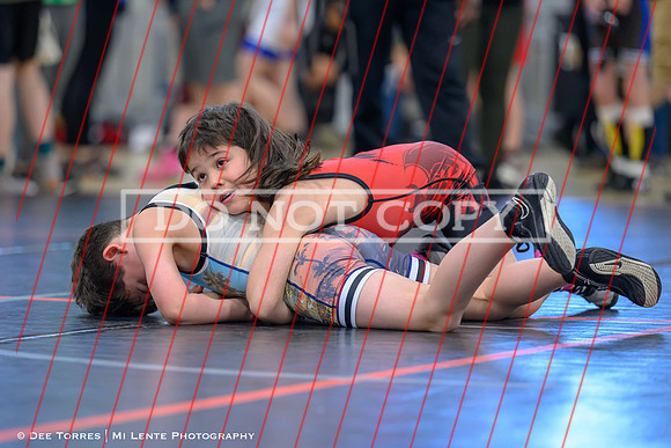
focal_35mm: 194
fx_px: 3610
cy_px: 249
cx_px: 278
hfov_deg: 10.6
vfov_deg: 7.1
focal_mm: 150
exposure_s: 1/640
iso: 2200
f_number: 2.8
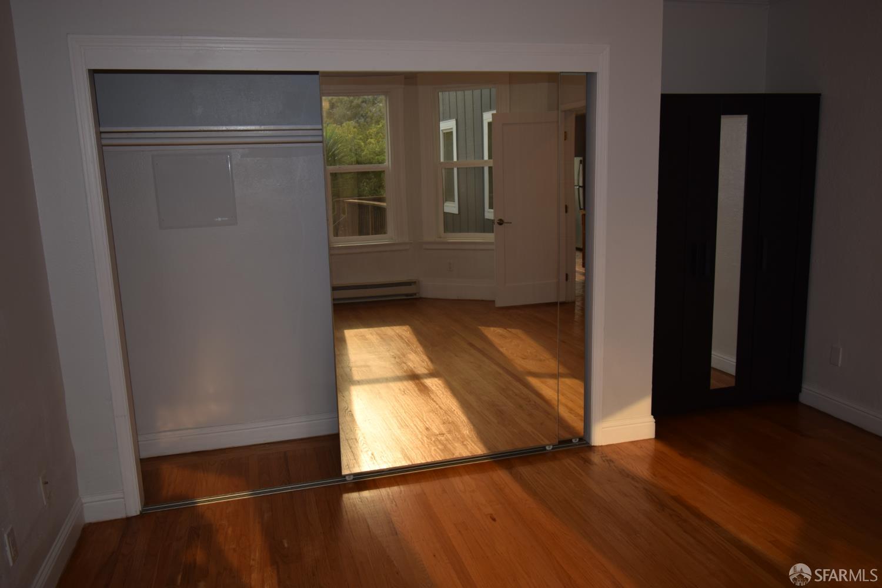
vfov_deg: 47.9
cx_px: 441
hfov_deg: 67.4
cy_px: 294
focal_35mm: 27
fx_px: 661
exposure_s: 1/160
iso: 100
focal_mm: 18
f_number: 6.3
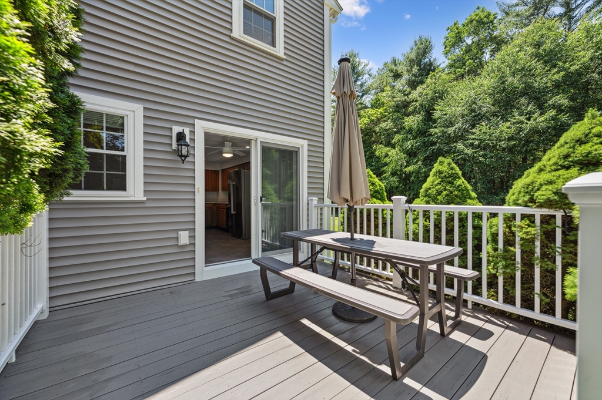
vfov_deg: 81.1
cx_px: 301
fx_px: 234
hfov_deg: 104.3
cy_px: 200
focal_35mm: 14
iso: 100
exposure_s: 1/60
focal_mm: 14
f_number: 8
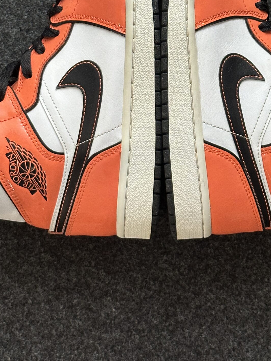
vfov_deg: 22.1
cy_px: 54
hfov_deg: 17.0
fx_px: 908
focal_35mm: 87
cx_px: 159
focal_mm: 6.86
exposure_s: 1/43
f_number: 1.78
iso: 250
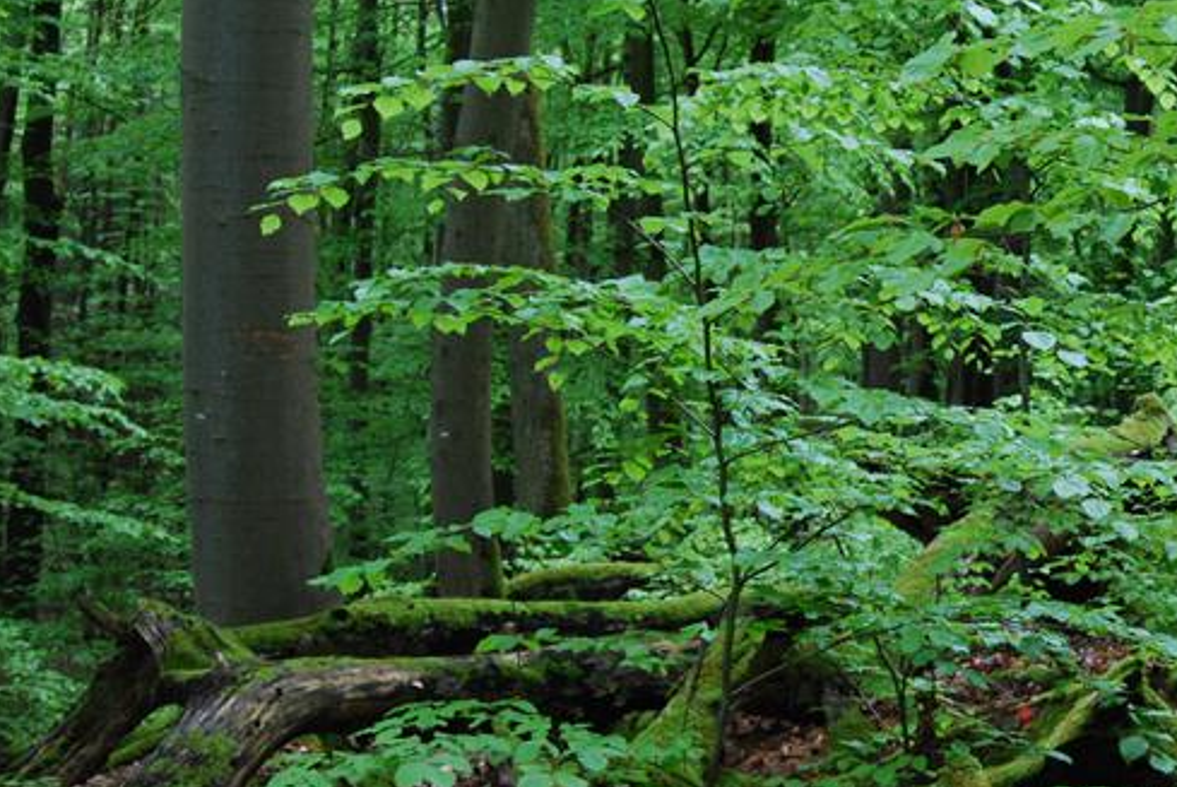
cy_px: 357
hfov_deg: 22.2
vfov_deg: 15.6
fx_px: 2880
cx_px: 1184
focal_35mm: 88
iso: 800
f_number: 5.6
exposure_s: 1/30
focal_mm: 28
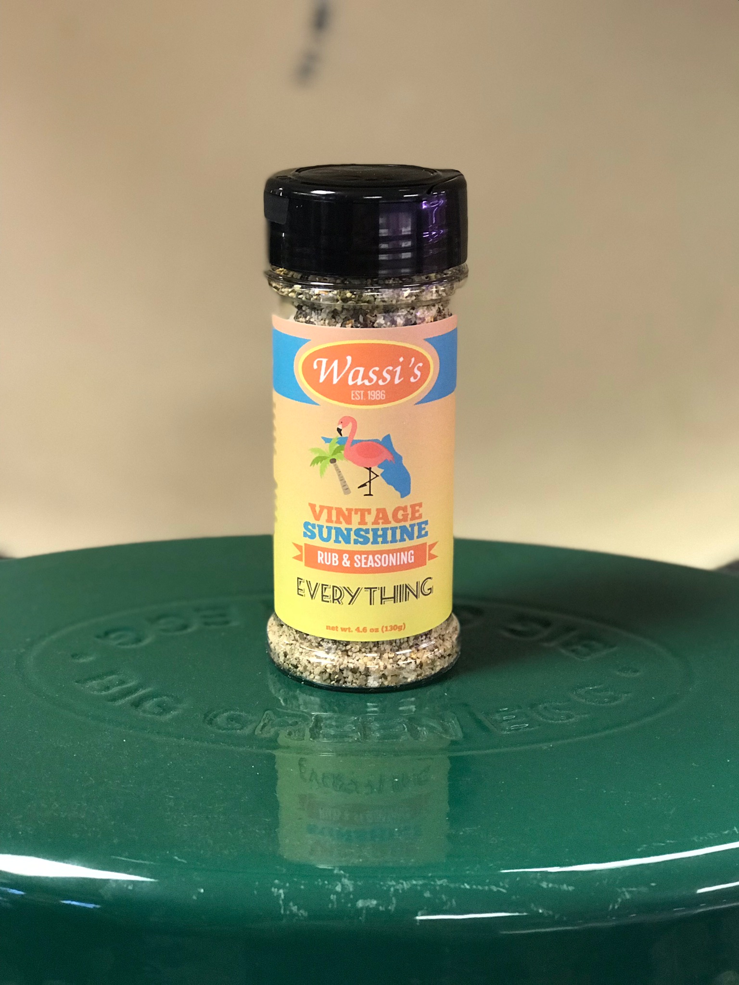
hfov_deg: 25.7
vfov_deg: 33.8
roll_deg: +0.1
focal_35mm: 57
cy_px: 492
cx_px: 370
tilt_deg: -18.3
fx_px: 1622
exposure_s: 1/60
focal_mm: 6.6
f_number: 2.8
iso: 400
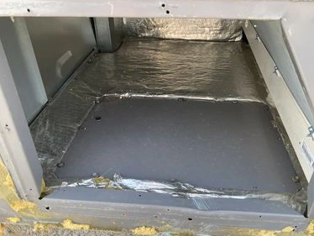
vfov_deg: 45.5
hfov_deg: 58.3
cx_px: 162
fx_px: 281
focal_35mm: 31
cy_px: 123
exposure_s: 1/171
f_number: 1.8
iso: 20
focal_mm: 3
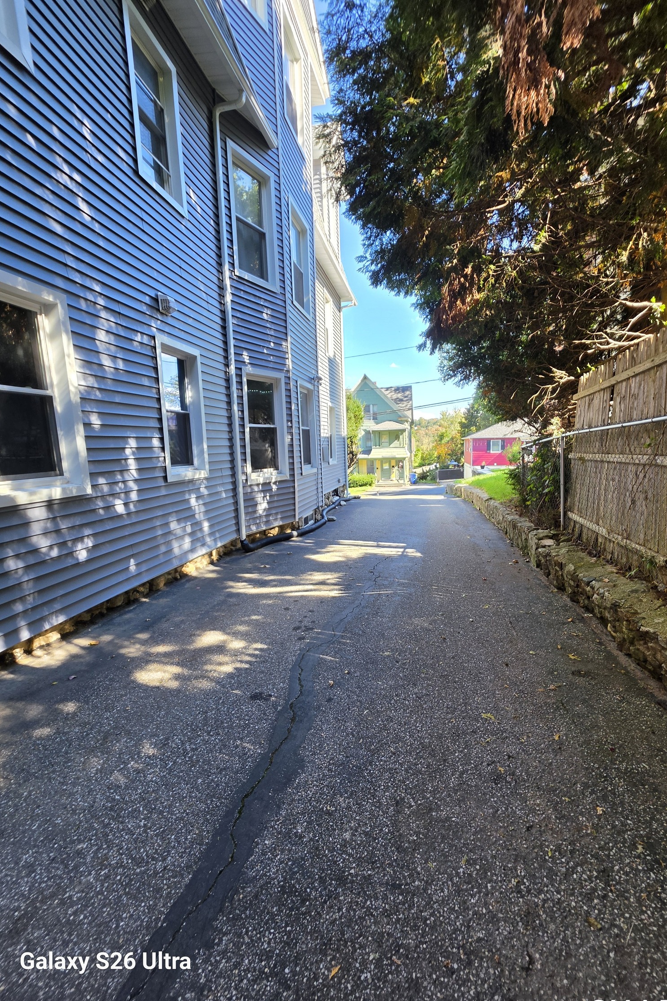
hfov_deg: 81.1
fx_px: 389
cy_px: 511
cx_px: 359
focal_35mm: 14
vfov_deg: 104.2
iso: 25
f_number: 1.9
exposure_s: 1/120
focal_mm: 2.2
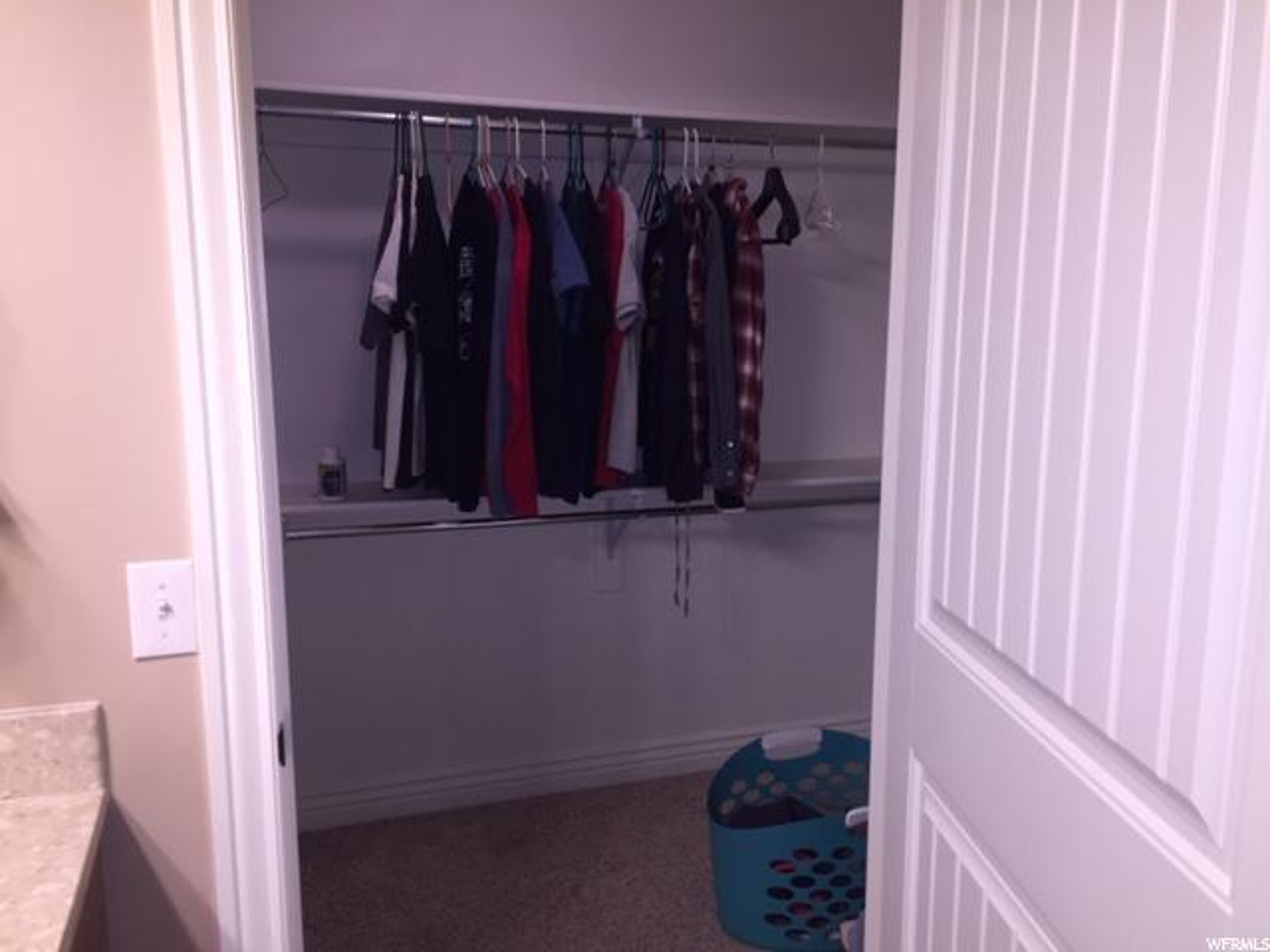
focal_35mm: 29
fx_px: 1064
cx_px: 635
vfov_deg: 48.2
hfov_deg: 61.7
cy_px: 476
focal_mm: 4.15
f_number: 2.2
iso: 32
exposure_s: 1/30
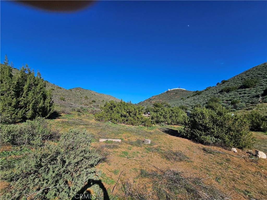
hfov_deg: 106.2
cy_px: 100
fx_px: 100
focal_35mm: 13
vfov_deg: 89.9
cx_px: 134
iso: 50
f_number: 2.2
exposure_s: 1/2140
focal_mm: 2.2
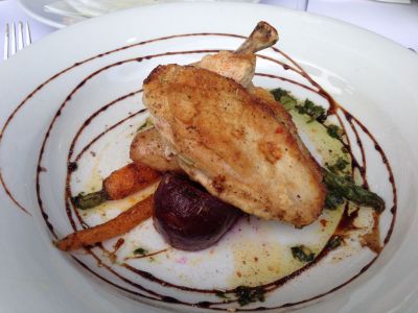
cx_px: 209
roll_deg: +1.5
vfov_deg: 42.9
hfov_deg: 55.4
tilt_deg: -42.7
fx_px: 398
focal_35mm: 33
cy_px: 156
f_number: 2.4
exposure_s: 1/196
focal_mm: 4.12
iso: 50
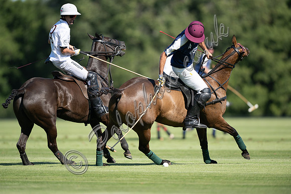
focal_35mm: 400
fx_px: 3234
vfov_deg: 3.4
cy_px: 97
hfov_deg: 5.2
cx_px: 146
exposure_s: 1/4000
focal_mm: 400
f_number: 3.2
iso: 400
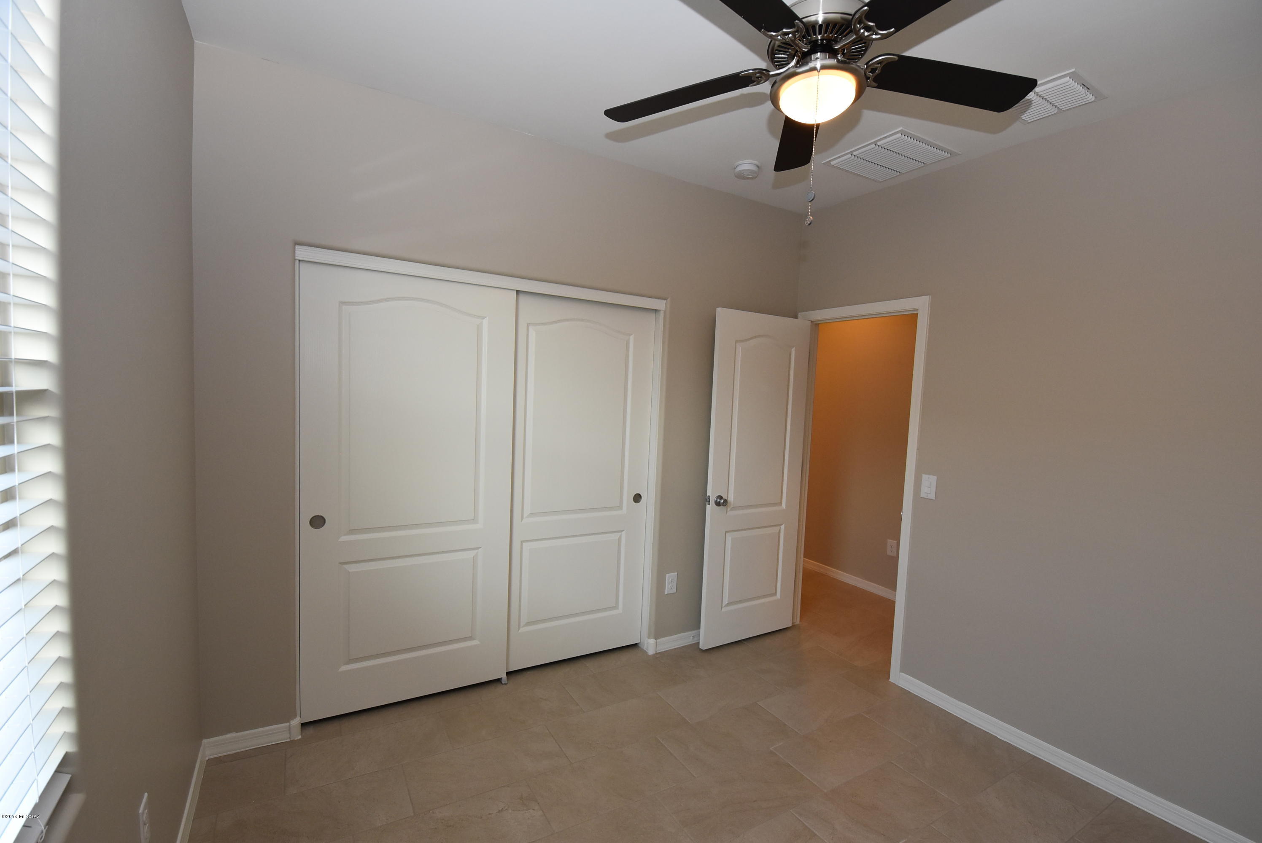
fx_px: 526
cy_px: 422
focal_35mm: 15
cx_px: 631
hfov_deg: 100.3
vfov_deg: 77.4
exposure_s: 1/100
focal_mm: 10
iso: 800
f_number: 5
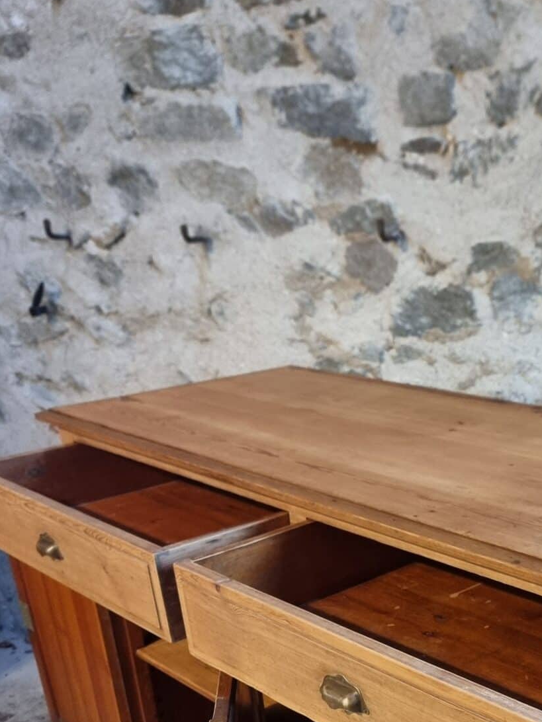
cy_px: 641
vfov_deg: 39.3
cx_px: 443
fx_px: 939
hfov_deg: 31.3
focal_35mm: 45
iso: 500
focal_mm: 6.7
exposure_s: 1/25
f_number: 1.8
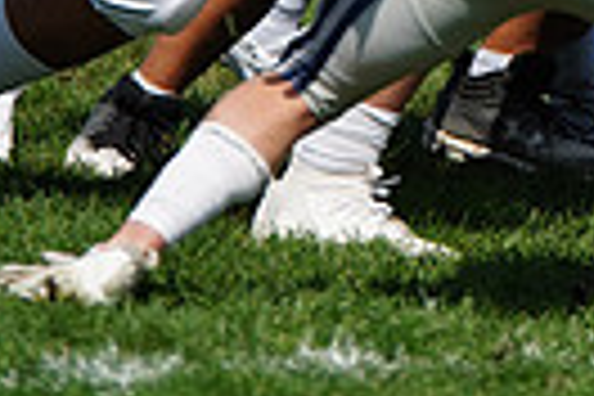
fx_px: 18875
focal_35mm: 1144
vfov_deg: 1.2
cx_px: 806
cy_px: -443
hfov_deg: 1.8
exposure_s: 1/8000
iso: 400
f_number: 2.8
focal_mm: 261
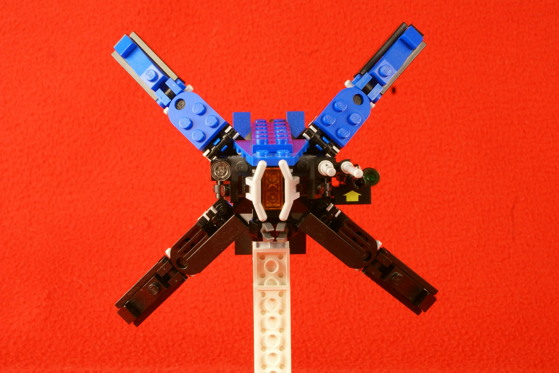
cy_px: 186
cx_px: 280
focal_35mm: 75
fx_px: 1164
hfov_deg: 27.0
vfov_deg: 18.2
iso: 100
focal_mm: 50
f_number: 22
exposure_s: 15
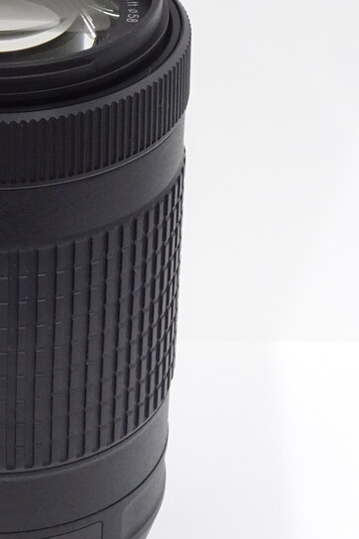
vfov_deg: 16.5
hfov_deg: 10.9
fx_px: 1857
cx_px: -24
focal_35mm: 124
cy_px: 237
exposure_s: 1/60
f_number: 4.5
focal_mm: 9.18
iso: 400
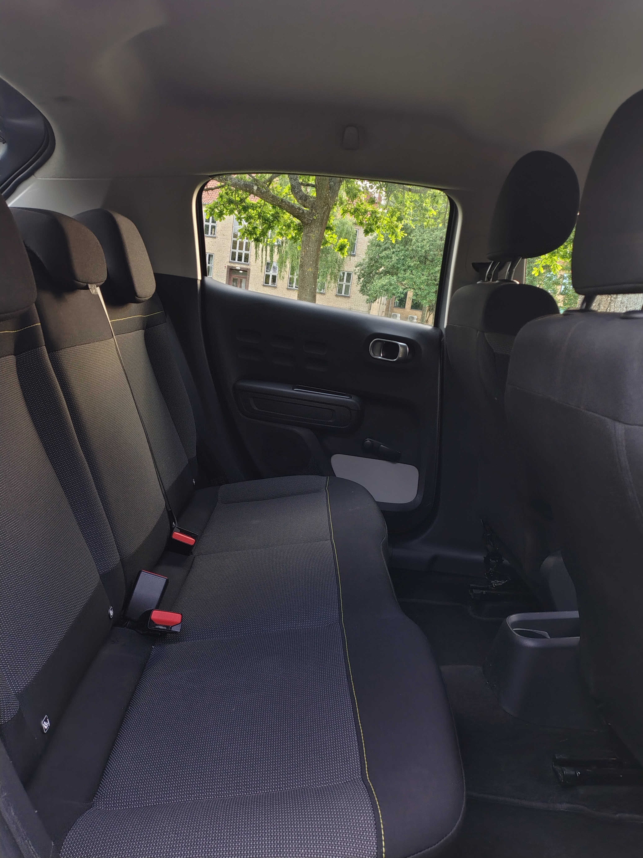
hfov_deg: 54.9
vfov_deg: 69.4
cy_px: 429
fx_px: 619
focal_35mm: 25
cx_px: 322
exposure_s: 1/50.1
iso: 548
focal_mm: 4.71
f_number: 1.7
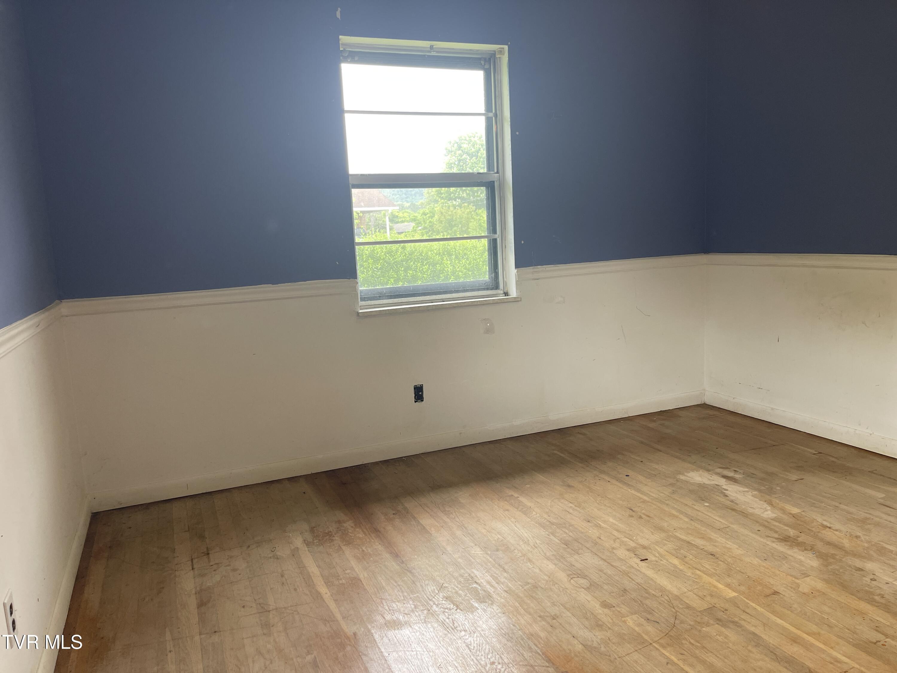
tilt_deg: -6.8
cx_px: 448
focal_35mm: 25
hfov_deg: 69.4
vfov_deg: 54.9
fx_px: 648
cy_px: 336
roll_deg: +3.5
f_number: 1.6
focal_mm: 5.1
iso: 100
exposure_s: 1/120
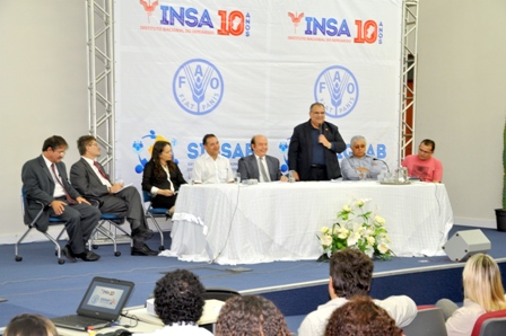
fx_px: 948
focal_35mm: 68
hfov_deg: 29.9
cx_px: 253
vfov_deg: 20.1
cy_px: 168
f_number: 4.8
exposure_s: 1/10
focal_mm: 45
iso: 640
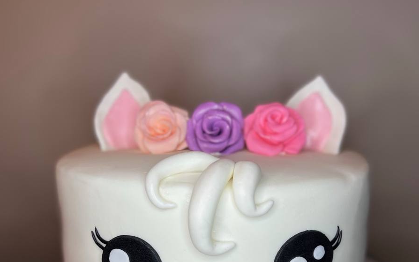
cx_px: 210
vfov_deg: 33.0
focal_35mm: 37
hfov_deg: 52.7
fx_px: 423
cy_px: 228
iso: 40
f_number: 1.5
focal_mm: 5.7
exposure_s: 1/120
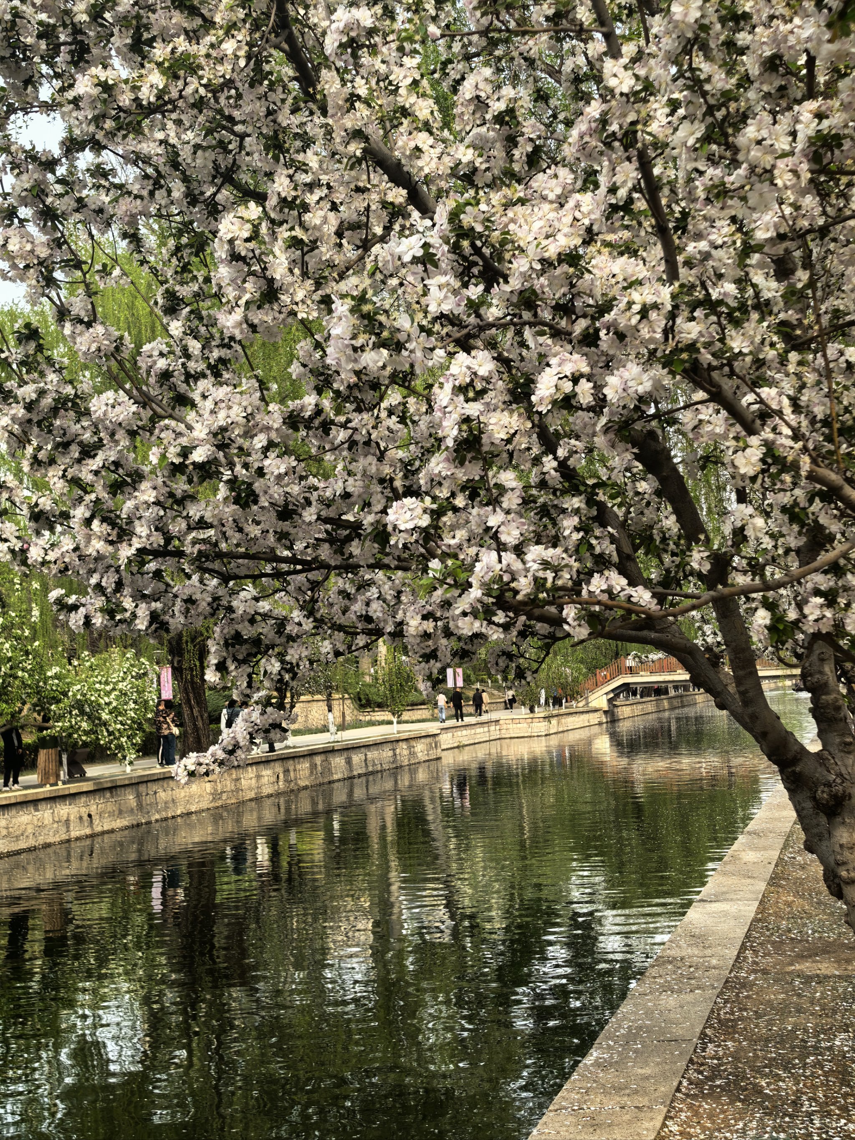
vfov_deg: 35.5
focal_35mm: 54
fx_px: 1779
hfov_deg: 27.0
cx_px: 428
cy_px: 570
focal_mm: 6.98
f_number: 2
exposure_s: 1/526
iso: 50
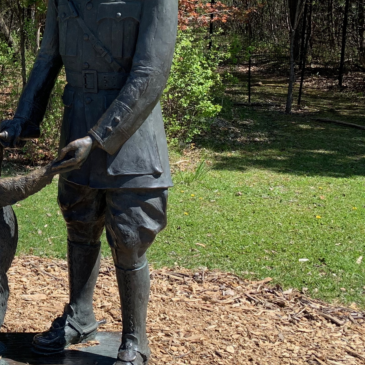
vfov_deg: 29.3
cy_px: 119
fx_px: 692
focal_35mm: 58
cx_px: -95
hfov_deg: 25.8
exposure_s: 1/1124
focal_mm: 4.25
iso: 25
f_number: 1.8
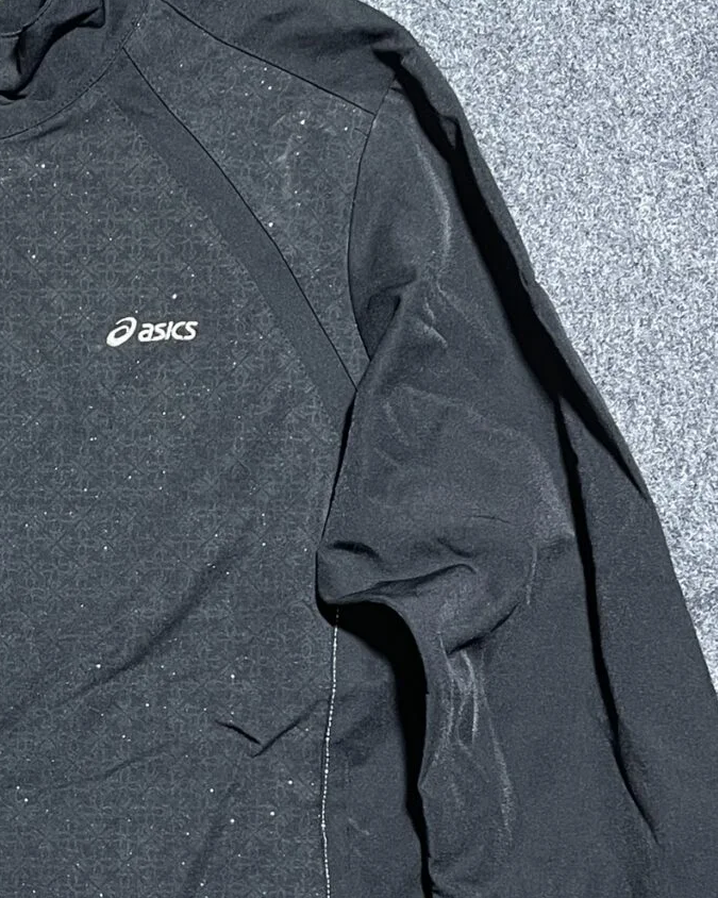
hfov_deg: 19.1
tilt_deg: -54.8
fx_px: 2046
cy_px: 670
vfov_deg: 24.5
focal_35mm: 77
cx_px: -72
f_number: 1.6
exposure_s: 1/50
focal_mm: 4.2
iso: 160
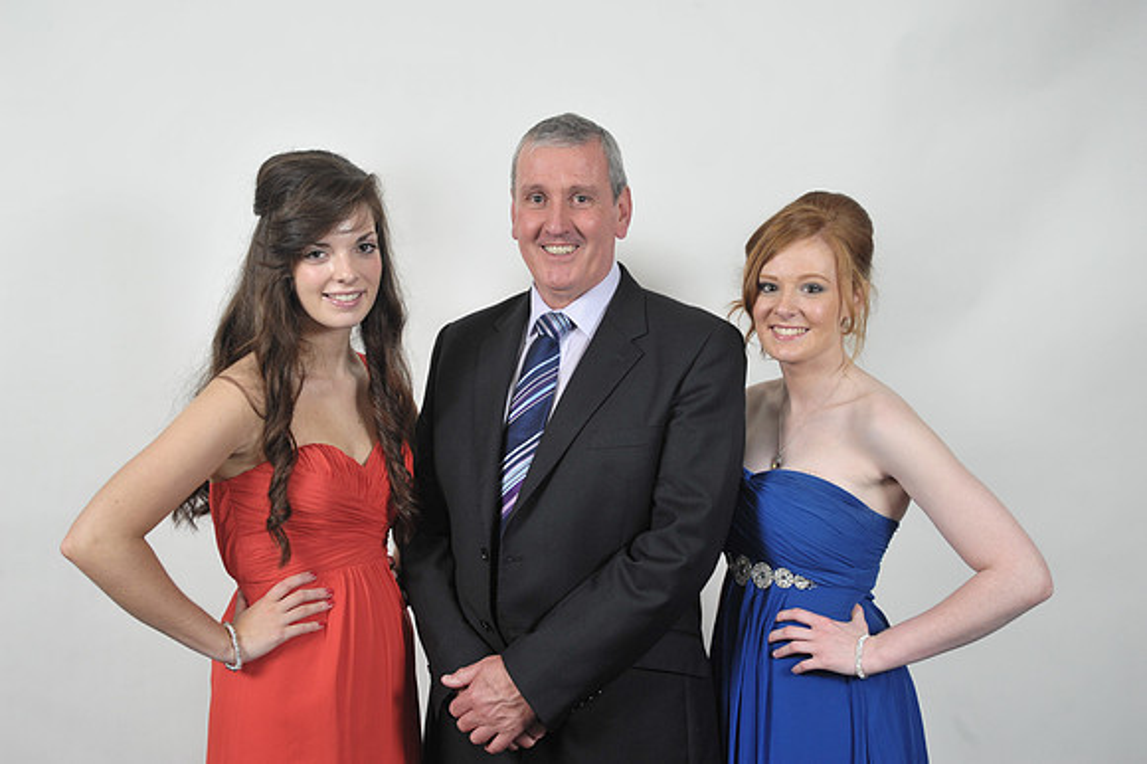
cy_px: 382
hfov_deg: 39.6
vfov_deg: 27.0
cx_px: 574
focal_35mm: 50
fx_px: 1592
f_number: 7.1
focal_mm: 50
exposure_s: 1/160
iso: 1000
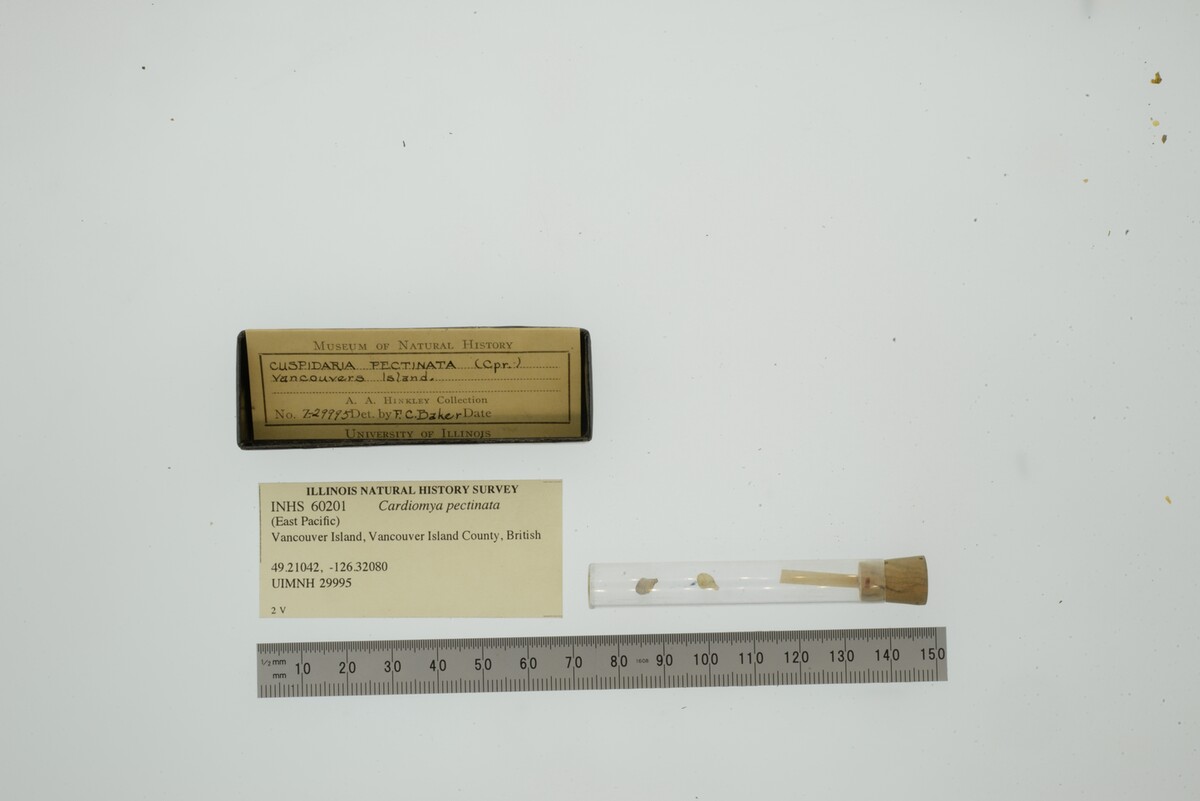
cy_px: 400
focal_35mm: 60
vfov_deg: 22.6
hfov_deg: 33.4
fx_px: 2001
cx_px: 600
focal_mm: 60
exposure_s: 1/13
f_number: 32
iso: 100
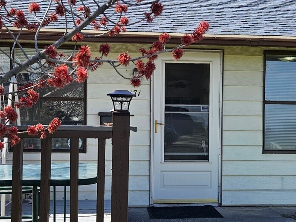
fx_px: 453
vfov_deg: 27.5
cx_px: 173
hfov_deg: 36.1
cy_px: 133
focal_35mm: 53
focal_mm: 5.4
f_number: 1.8
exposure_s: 1/1387
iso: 40
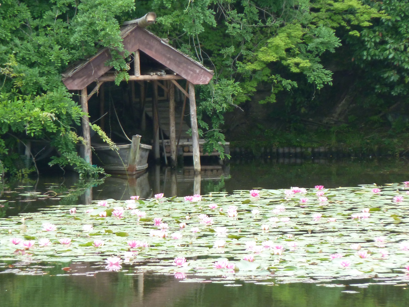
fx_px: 4714
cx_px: 204
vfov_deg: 3.7
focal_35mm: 399
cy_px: 154
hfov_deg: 5.0
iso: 200
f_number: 4.9
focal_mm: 49.2
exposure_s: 1/60
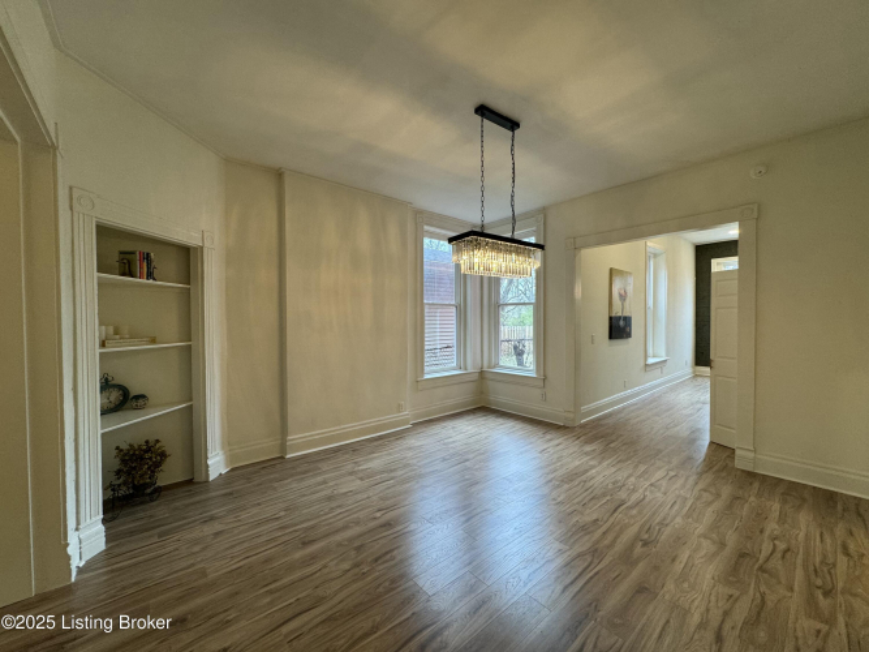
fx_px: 351
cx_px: 434
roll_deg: +1.0
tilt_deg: -0.8
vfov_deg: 85.7
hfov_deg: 102.1
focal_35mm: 14
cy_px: 326
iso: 160
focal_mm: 2.22
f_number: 2.2
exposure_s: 1/120
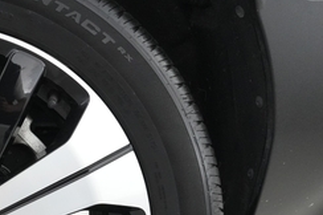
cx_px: -61
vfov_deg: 20.3
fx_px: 564
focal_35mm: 63
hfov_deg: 28.1
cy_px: 252
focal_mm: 24
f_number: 4
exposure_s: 1/160
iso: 6400
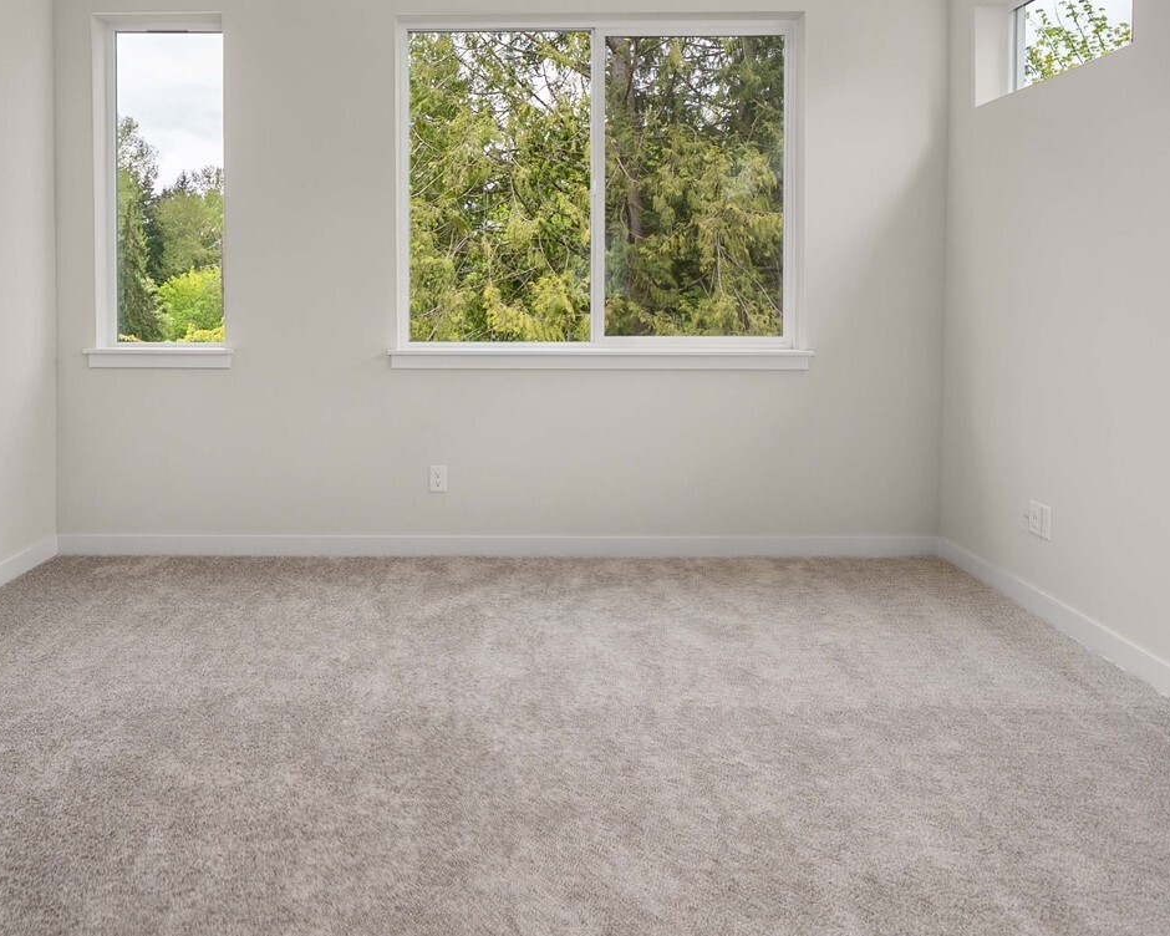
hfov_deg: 74.4
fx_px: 762
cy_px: 295
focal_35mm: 22
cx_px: 480
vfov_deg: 61.2
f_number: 4
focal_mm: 13
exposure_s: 1/30
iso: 320
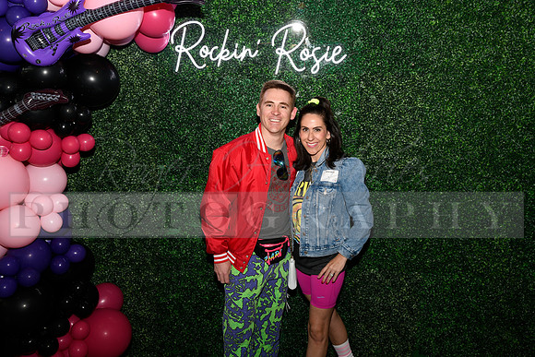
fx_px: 461
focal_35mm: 31
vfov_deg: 42.3
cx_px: 268
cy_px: 178
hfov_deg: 60.3
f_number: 6.3
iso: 500
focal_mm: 31
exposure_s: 1/60
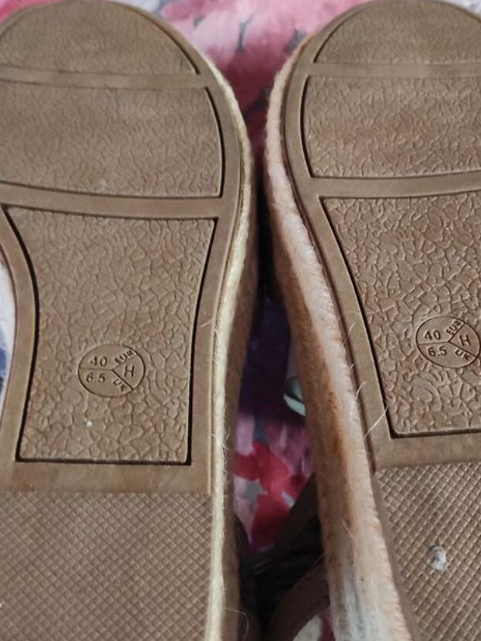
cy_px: 409
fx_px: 778
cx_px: 269
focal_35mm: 42
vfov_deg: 44.3
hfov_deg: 34.3
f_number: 1.79
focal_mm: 4.74
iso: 1287
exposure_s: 1/33
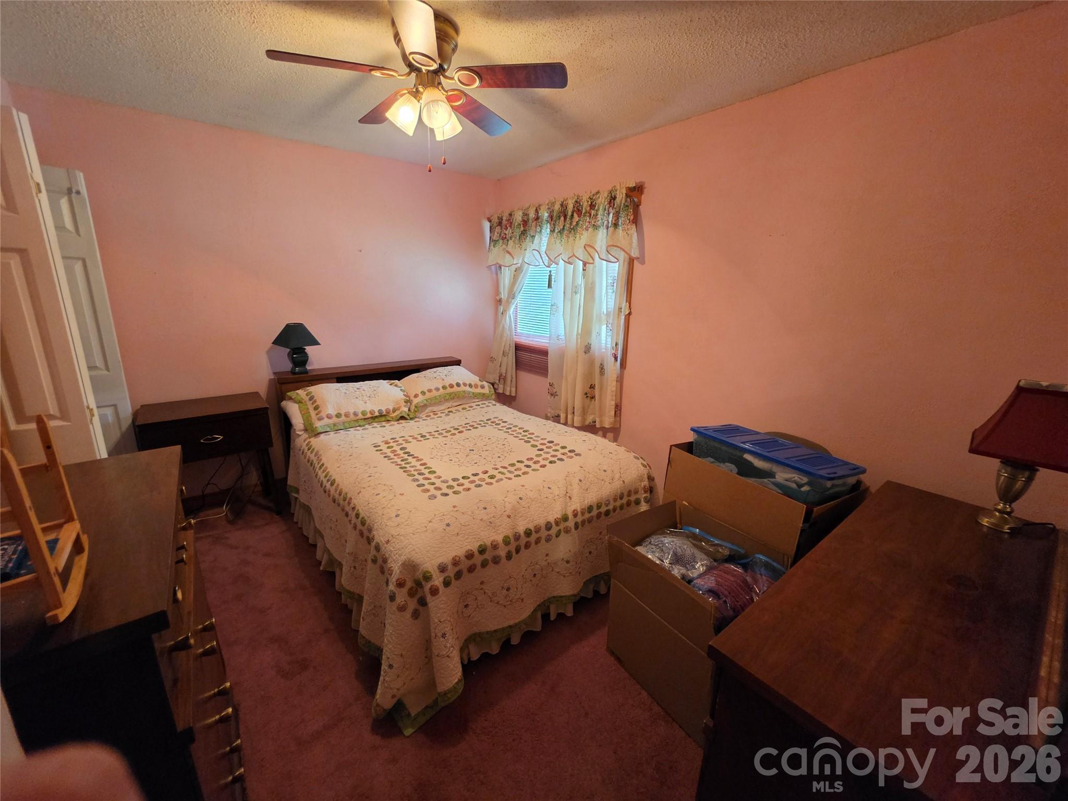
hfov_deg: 106.2
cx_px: 534
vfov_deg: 89.9
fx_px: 401
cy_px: 400
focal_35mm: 13
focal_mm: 2.2
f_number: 1.9
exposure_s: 1/60
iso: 500
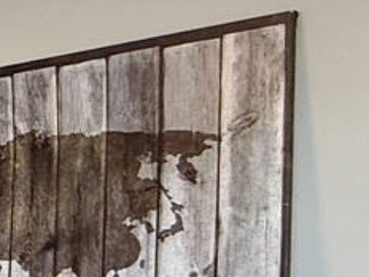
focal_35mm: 87
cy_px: 220
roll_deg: +0.3
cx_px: -652
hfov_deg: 12.6
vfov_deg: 16.8
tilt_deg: +3.0
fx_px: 927
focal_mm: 2.22
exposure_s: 1/120
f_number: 2.2
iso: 125
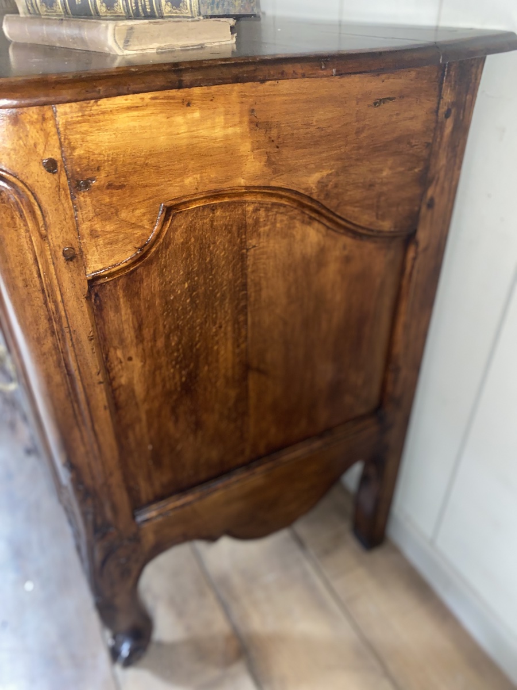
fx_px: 518
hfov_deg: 53.1
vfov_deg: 67.3
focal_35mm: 26
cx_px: 258
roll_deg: +0.9
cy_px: 345
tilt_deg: -36.3
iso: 200
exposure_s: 1/4
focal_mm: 4.25
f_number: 1.8
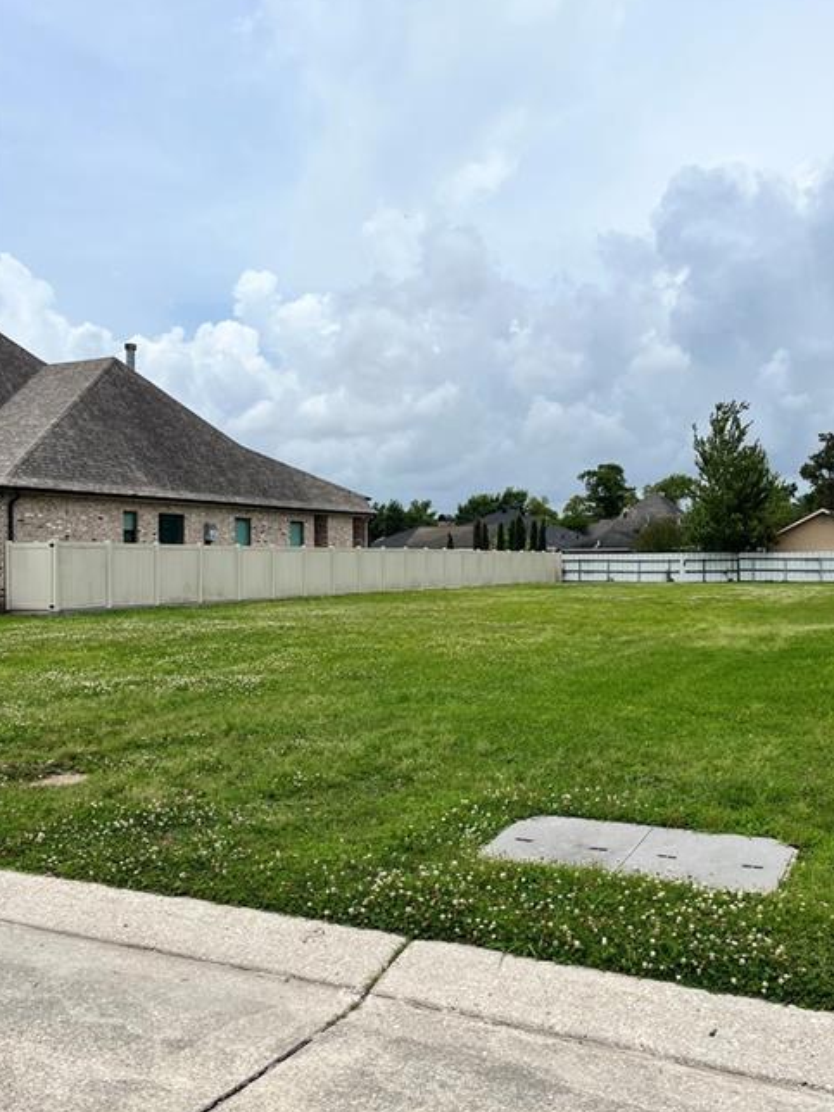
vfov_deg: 58.3
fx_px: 996
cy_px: 540
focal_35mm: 31
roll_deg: +0.2
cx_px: 487
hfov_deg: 45.3
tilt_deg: +0.9
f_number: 1.6
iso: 50
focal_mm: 5.1
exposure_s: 1/7874
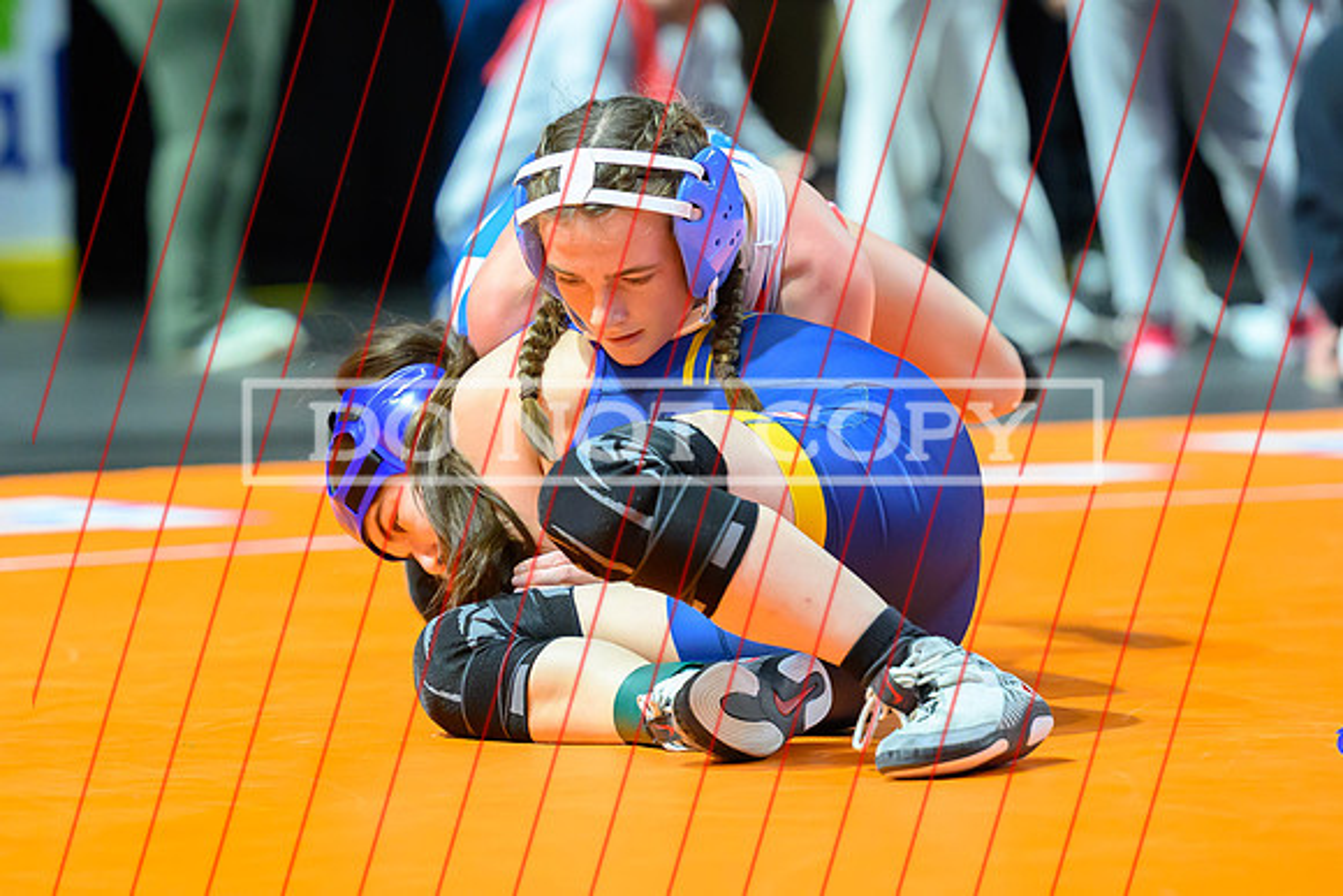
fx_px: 9037
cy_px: 410
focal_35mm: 242
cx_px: 467
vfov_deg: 5.7
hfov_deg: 8.5
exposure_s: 1/640
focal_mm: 140
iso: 4000
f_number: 2.8
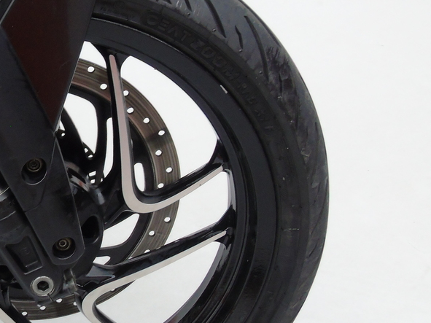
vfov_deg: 21.3
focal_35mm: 69
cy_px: 166
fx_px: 859
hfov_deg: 26.9
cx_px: 22
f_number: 3.8
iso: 250
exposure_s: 1/30
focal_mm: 6.1
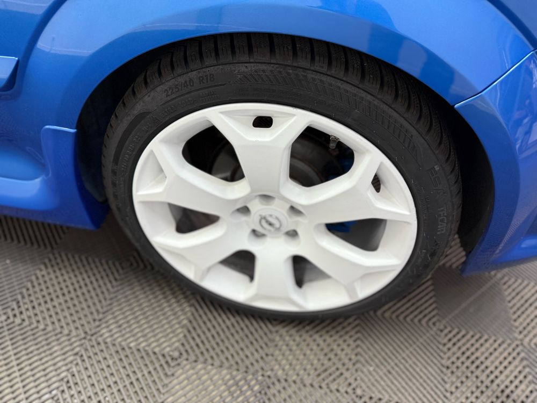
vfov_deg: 56.8
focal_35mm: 24
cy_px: 202
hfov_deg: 71.6
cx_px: 268
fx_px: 372
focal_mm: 6.76
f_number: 1.78
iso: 160
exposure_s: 1/50
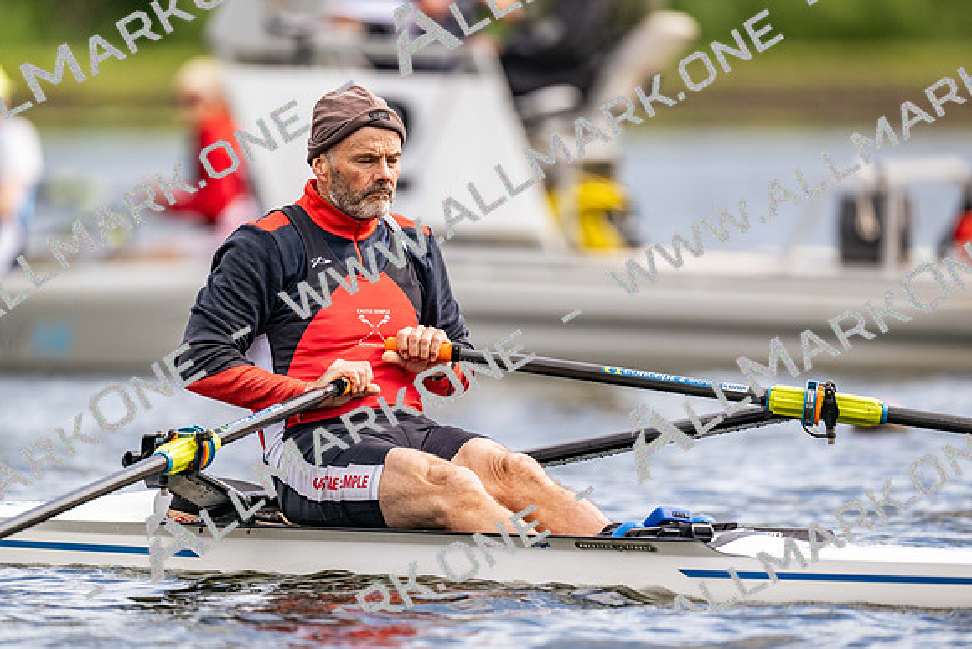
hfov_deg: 3.4
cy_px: 324
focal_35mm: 600
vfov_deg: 2.3
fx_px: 16203
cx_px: 486
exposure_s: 1/2500
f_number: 4
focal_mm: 600
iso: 320
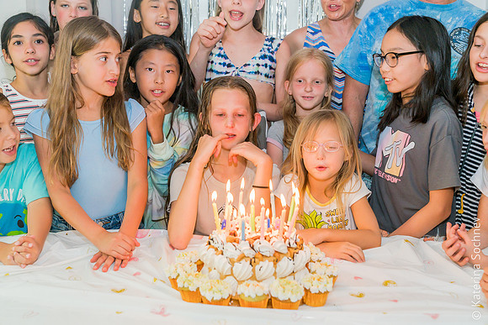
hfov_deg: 42.7
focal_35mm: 46
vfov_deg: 29.3
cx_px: 244
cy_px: 162
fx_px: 624
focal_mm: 46
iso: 5000
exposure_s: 1/250
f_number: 4.5
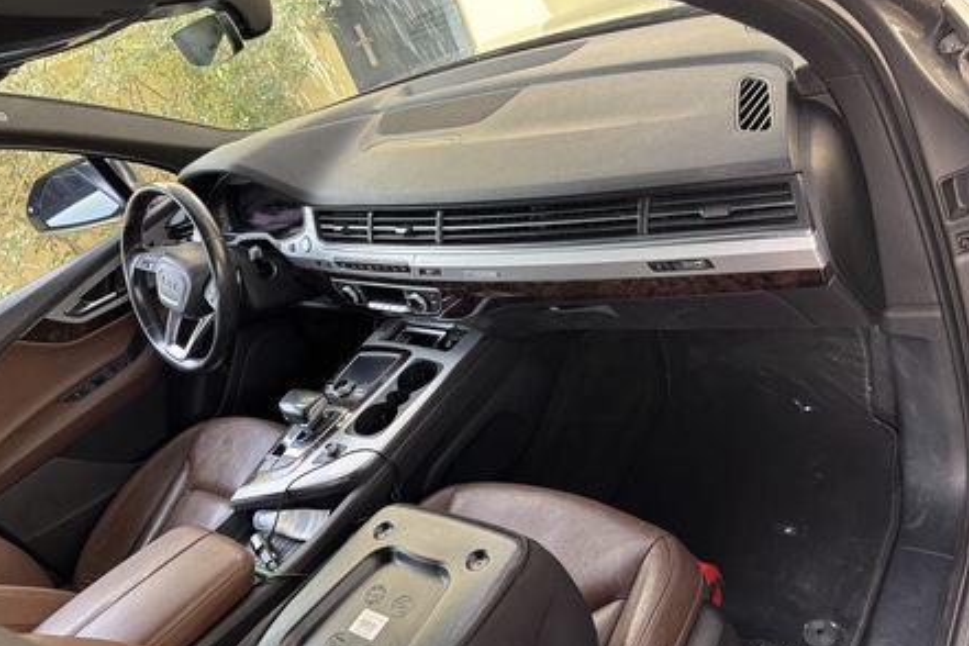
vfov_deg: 46.4
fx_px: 754
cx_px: 489
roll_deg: +23.1
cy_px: 333
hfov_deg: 65.5
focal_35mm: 28
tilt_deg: -27.8
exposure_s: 1/121
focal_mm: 5.96
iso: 125
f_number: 1.6
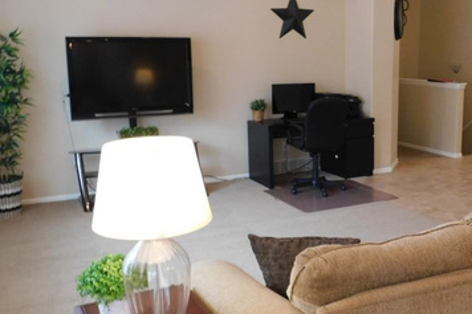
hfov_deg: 44.9
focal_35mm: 43
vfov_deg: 31.2
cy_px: 159
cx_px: 309
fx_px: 563
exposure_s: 1/30
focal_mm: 4
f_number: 3
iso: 280
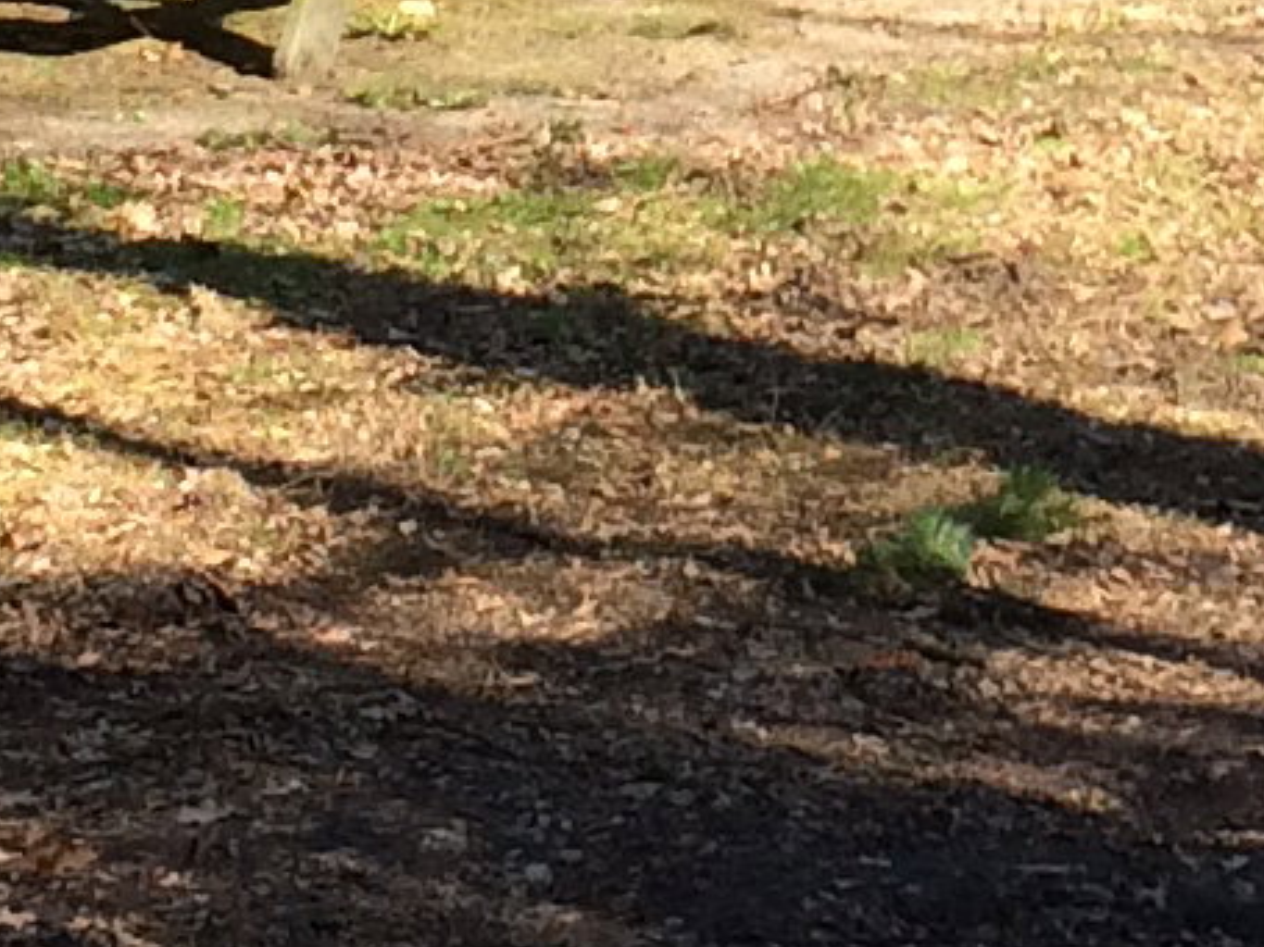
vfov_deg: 7.0
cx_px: 1422
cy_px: -769
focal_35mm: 208
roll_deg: -1.3
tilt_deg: -0.6
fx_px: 7593
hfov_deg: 9.4
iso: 32
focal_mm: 4.15
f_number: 2.2
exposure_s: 1/604
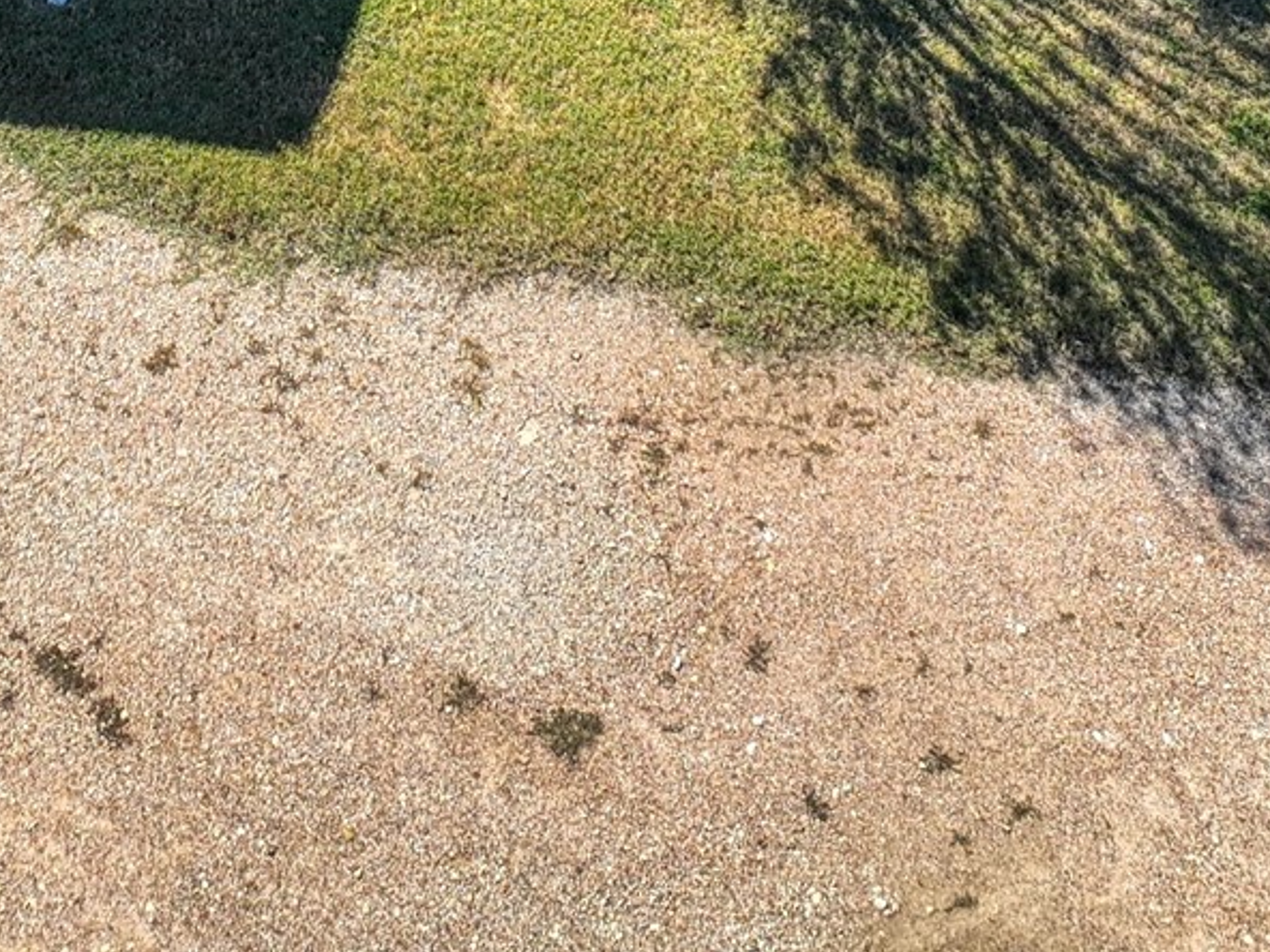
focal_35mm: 83
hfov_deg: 23.4
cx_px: 371
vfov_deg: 15.7
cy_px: -660
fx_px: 3045
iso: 130
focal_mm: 12.3
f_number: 2.8
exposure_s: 1/1250
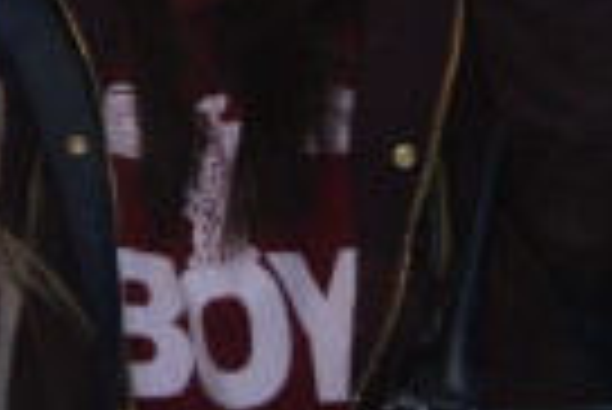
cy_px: -408
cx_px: -648
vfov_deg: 7.5
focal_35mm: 175
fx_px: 2978
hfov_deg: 10.7
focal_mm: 34
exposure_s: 1/250
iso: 2200
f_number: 25
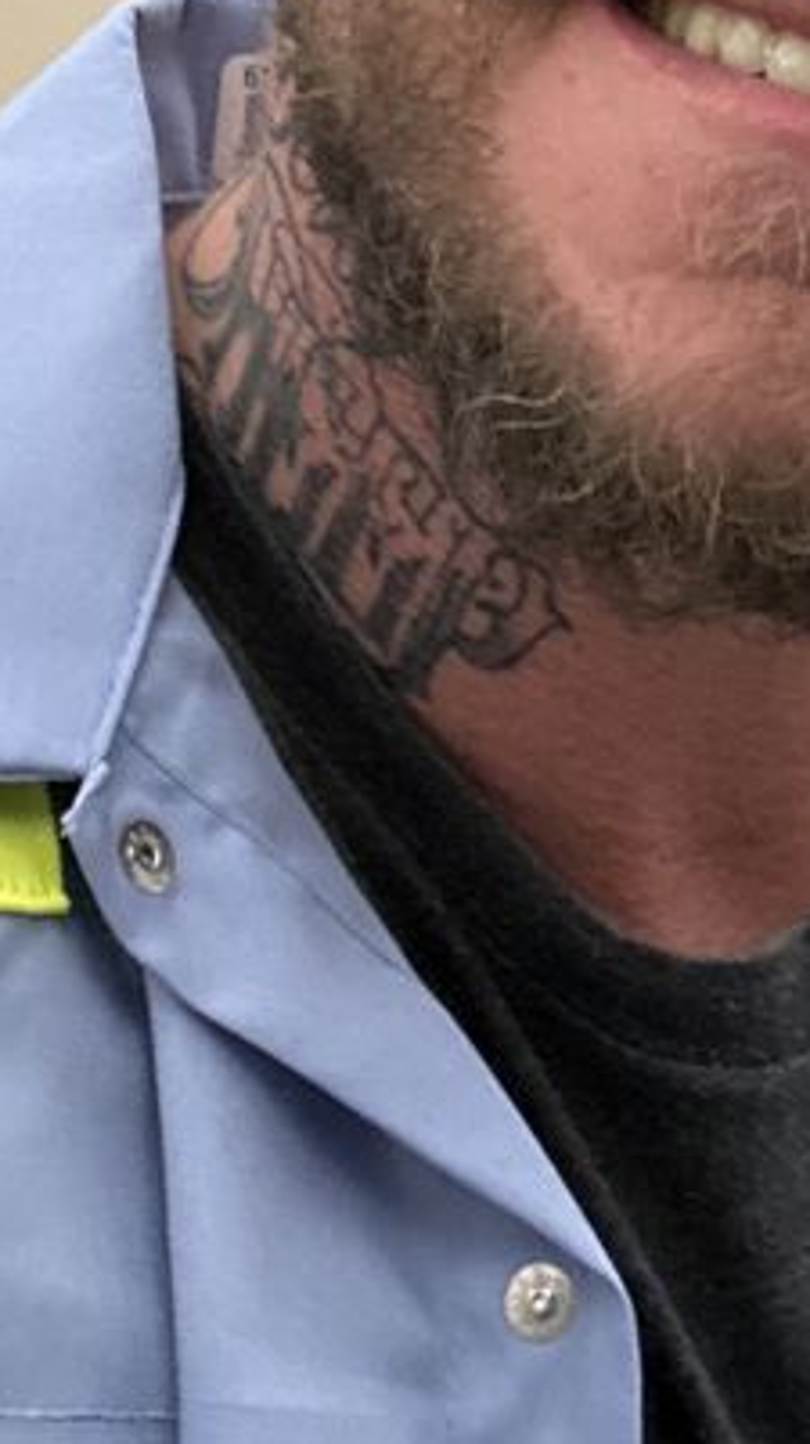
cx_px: 677
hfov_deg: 13.8
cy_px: -203
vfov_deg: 22.8
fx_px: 3328
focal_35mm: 87
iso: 250
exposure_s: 1/60
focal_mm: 2.69
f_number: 1.9
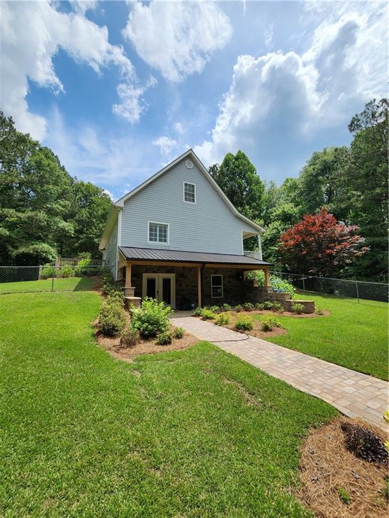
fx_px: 195
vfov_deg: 106.2
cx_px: 194
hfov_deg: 89.9
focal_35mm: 13
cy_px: 259
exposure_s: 1/3309
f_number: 2.2
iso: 50
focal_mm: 2.2
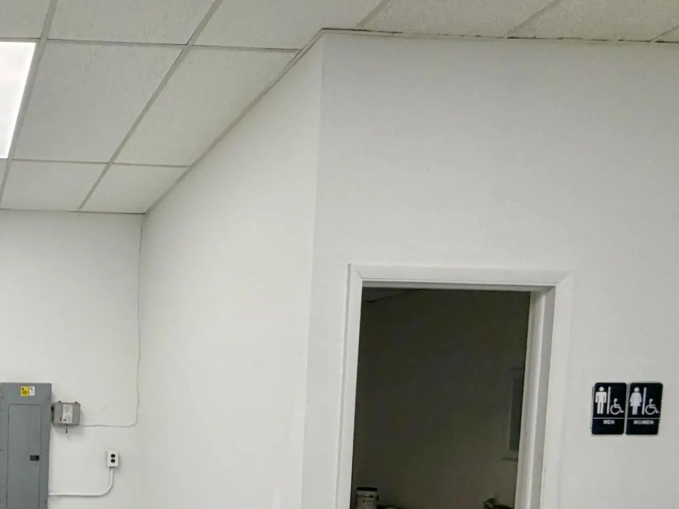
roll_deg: -1.2
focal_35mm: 33
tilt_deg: -4.4
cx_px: -37
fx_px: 647
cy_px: 452
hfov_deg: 44.6
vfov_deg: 40.0
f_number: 2.2
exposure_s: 1/120
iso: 100
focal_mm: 2.22
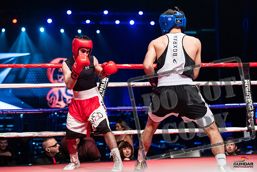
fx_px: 514
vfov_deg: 18.9
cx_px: 128
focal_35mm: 72
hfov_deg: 28.1
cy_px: 86
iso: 4000
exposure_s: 1/1000
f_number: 2.8
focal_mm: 72
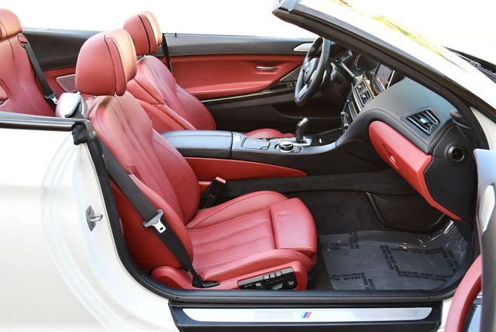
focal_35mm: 36
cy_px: 166
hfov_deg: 53.1
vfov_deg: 36.9
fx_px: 496
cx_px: 248
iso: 640
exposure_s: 1/250
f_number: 3.5
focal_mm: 18
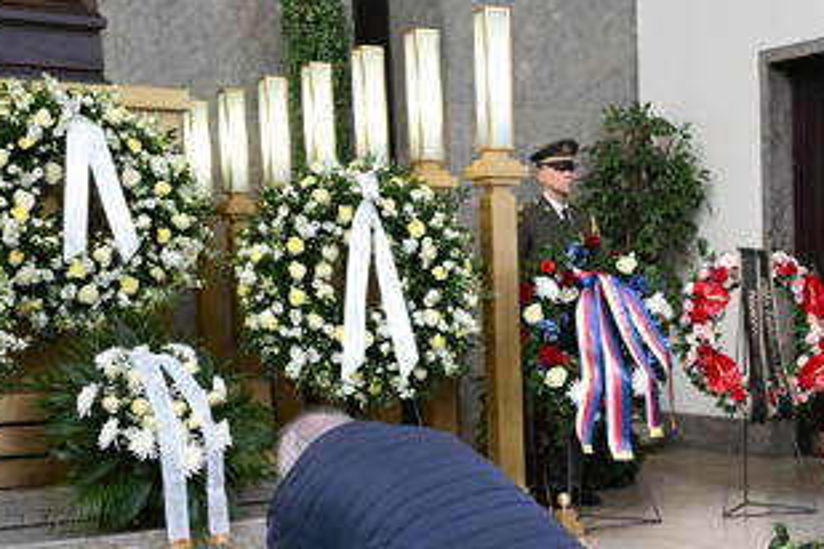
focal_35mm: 67
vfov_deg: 19.9
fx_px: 1533
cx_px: 667
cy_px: 501
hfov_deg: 29.4
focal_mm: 30
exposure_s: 1/250
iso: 4000
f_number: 5
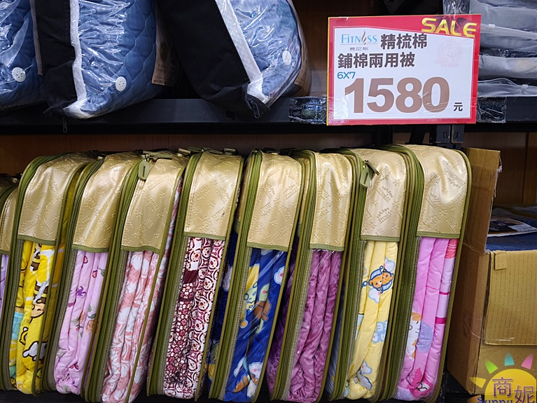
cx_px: 259
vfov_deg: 56.8
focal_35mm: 24
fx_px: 372
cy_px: 209
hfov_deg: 71.6
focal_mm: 6.57
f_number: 1.6
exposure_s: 1/120
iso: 400
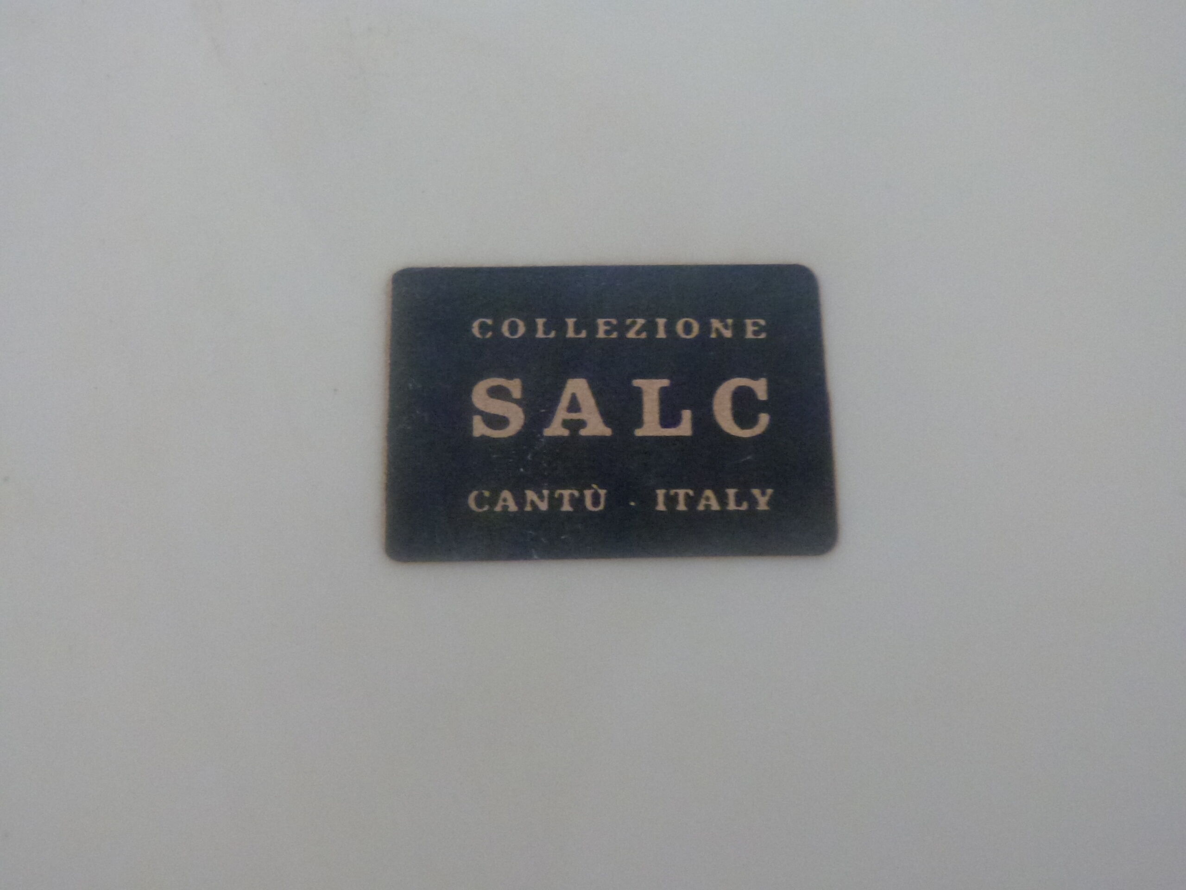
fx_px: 1028
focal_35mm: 30
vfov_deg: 46.8
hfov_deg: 60.0
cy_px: 445
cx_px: 593
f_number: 2.9
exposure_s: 1/13
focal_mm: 5.2
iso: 800
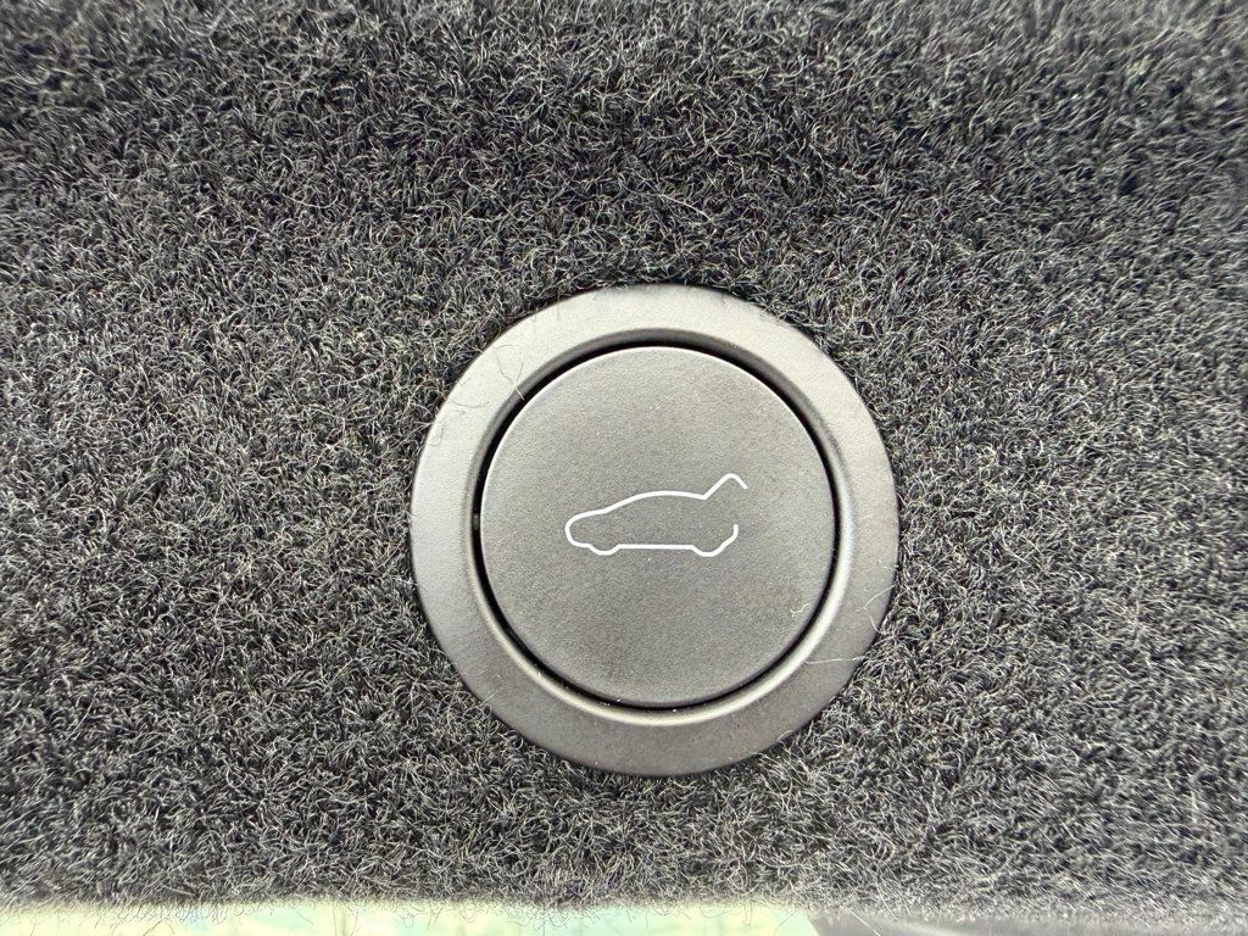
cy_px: 468
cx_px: 624
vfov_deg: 56.8
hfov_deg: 71.6
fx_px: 865
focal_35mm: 24
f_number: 2.2
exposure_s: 1/76
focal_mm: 2.22
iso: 320
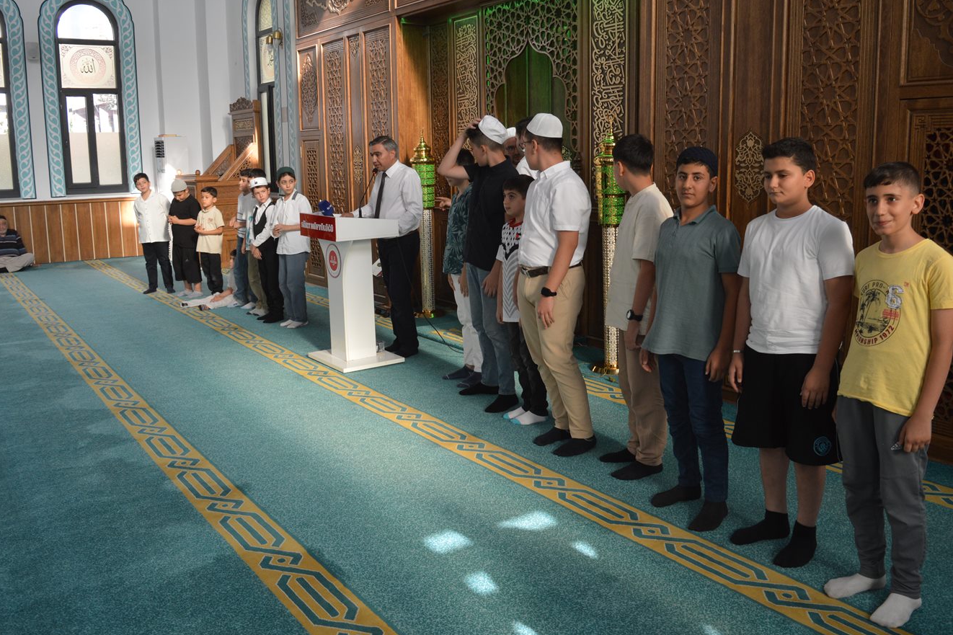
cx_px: 476
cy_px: 311
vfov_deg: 42.3
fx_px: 820
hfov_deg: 60.3
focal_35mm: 31
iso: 400
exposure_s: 1/100
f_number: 5
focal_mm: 20
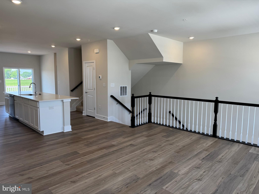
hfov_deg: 71.6
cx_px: 130
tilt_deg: -6.7
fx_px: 180
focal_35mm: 24
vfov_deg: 56.8
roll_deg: -0.8
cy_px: 97
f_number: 1.78
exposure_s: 1/161
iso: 80
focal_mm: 6.76
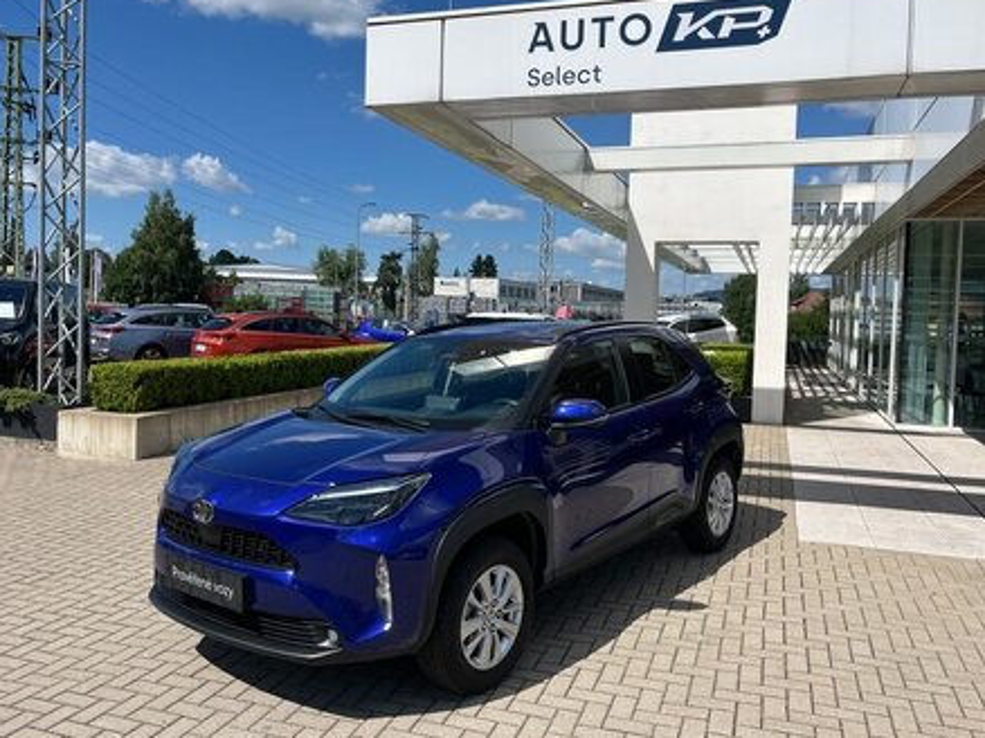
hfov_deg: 61.7
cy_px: 344
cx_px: 492
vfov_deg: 48.2
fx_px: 825
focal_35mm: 29
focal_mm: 5.1
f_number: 1.6
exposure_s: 1/5556
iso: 50
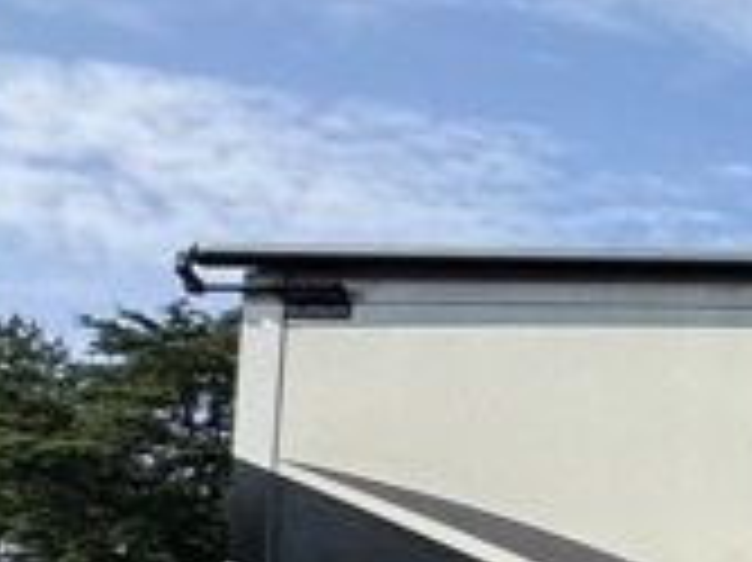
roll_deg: +1.0
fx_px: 1867
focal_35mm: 86
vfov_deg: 16.3
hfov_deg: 12.5
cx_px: 2103
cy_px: 710
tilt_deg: +6.0
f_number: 2.2
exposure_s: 1/1323
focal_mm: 2.22
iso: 50
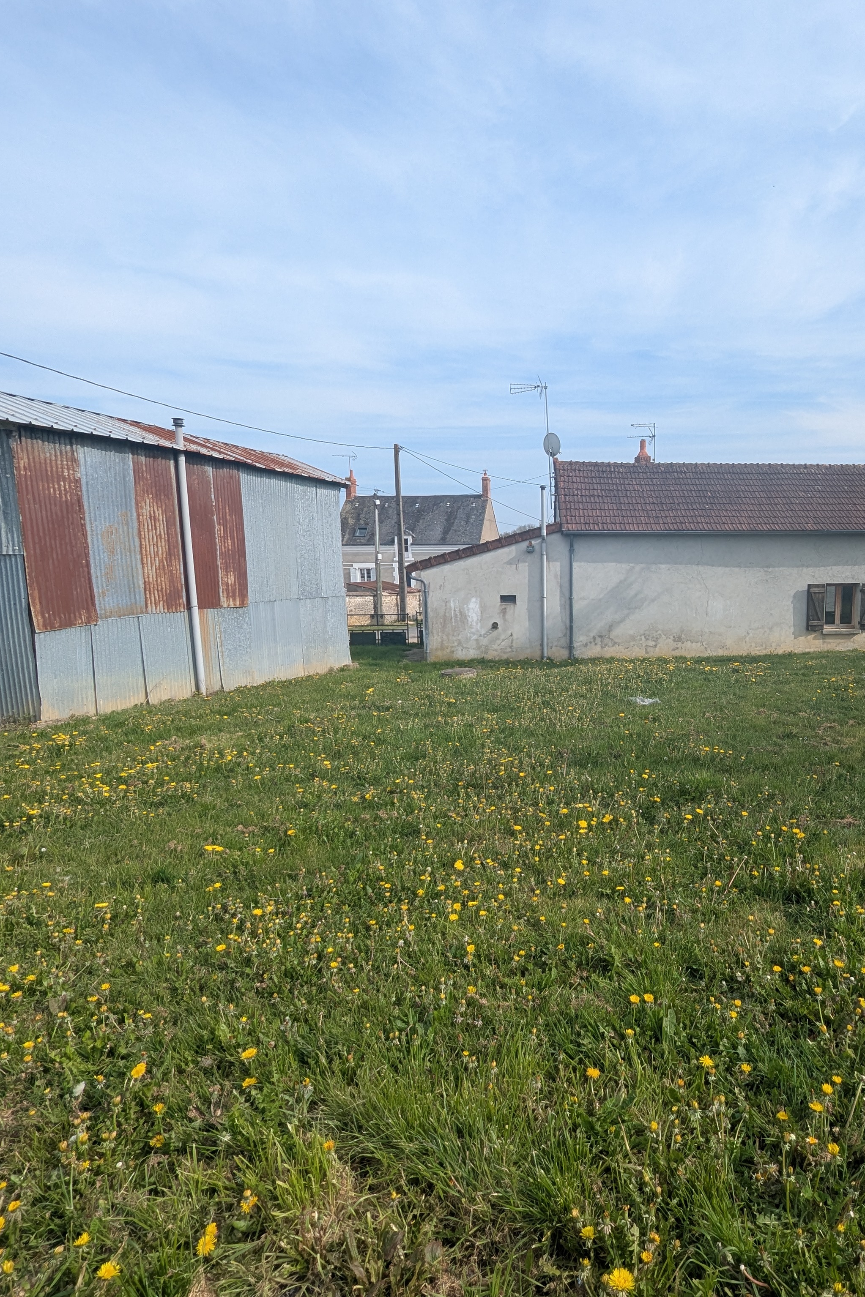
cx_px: 589
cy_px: 648
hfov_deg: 65.3
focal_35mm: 18
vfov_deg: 90.0
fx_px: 649
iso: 47
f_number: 2.2
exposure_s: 1/934
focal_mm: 1.95
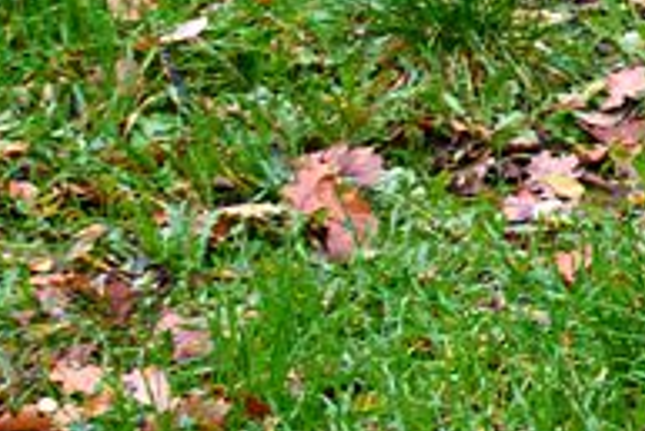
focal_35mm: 205
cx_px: 1902
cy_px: 210
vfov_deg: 6.7
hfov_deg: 8.5
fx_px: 3676
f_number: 6.3
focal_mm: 22
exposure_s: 1/50
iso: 200
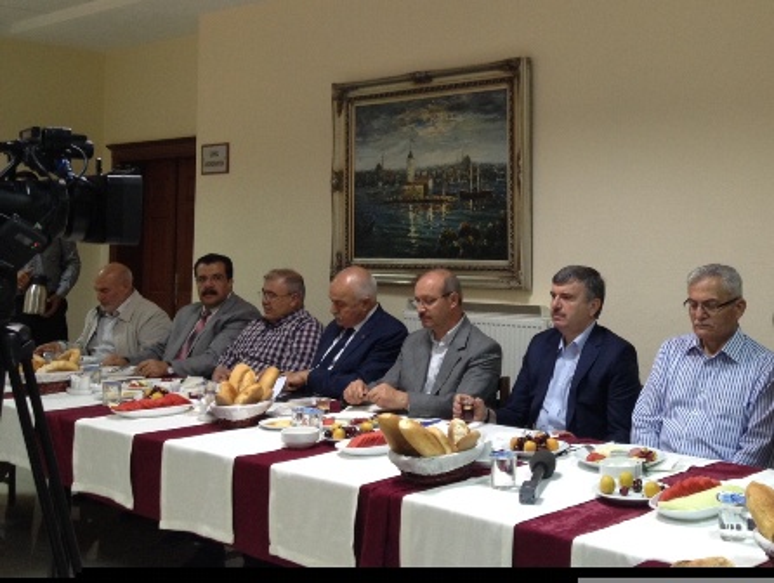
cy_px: 292
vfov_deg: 40.8
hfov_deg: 52.6
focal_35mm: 35
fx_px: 784
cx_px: 387
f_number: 2.4
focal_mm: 4.28
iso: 125
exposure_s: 1/20
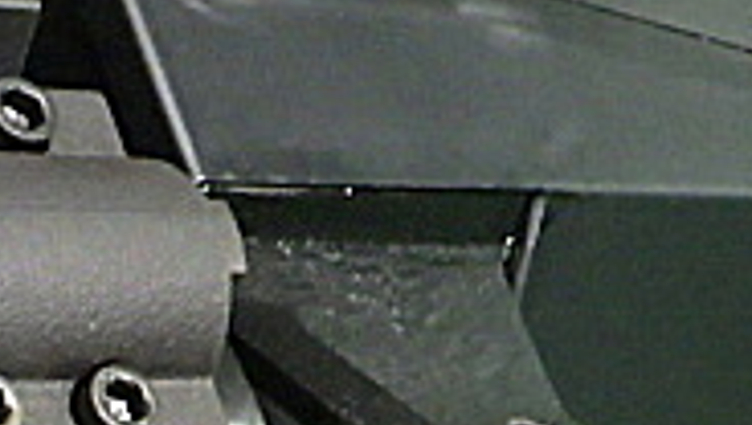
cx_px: -539
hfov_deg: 17.1
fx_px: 2116
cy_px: 805
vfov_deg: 10.6
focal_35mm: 106
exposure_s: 1/30
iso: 1600
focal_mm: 5
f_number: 3.5
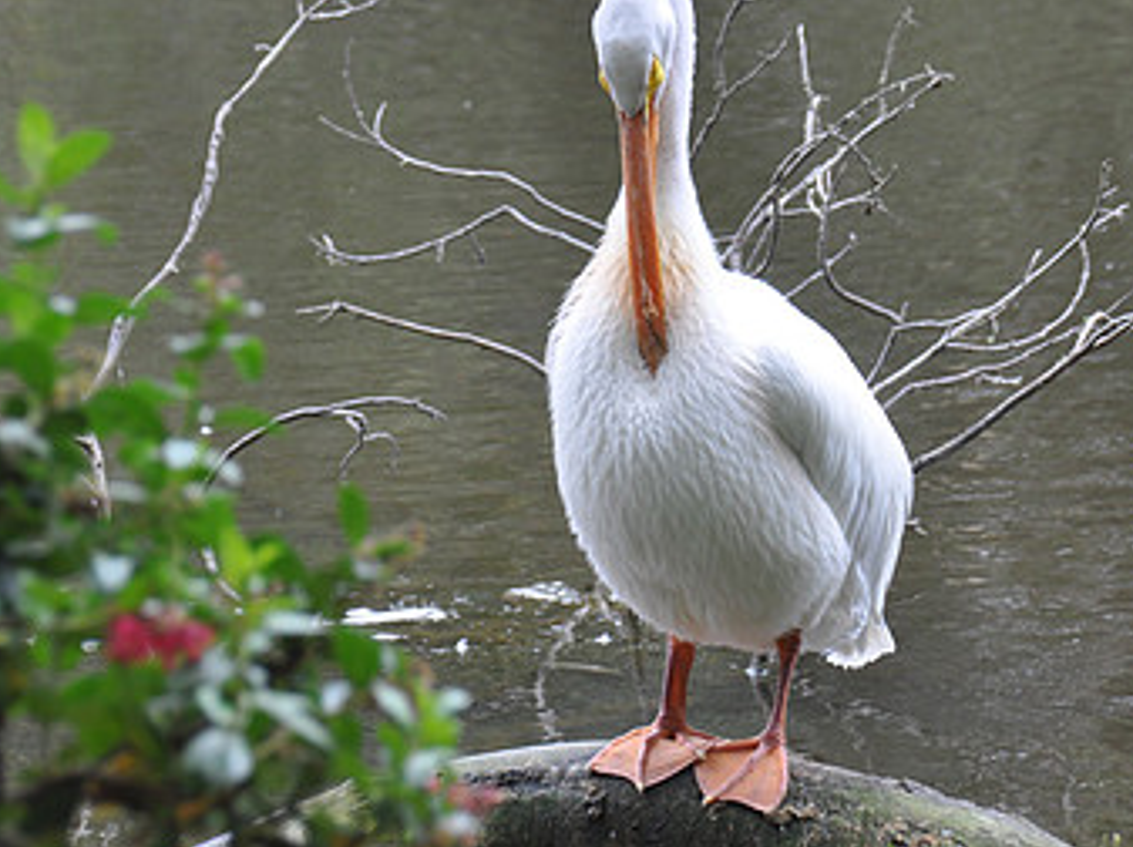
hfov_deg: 5.5
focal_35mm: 360
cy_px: 321
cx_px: 652
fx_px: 11765
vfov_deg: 4.1
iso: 320
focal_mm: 145
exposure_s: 1/160
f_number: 5.6
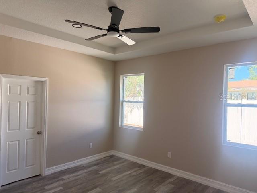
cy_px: 96
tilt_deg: +1.4
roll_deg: -1.3
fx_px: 178
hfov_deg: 71.6
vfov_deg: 56.8
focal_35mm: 24
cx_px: 128
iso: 160
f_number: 1.78
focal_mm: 6.76
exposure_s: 1/211
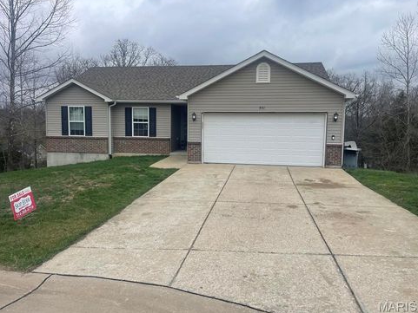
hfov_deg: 65.3
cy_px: 153
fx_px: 326
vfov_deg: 51.4
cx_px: 203
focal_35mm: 27
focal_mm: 4.2
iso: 32
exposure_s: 1/2020
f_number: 1.6
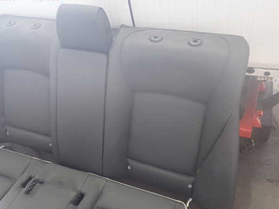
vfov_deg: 40.7
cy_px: 112
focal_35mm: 35
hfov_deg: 52.5
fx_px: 282
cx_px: 123
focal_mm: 5.4
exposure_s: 1/30
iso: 250
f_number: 2.3
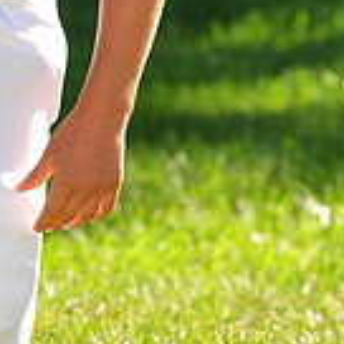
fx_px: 6127
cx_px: -126
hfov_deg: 3.2
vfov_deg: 3.2
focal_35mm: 545
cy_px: -129
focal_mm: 150
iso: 200
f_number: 4.5
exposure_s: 1/400
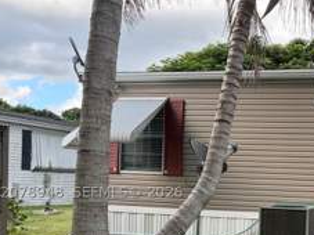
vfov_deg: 26.0
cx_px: 310
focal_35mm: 55
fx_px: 499
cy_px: 192
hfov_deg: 32.3
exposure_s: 1/680
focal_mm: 5.96
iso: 64
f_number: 1.6
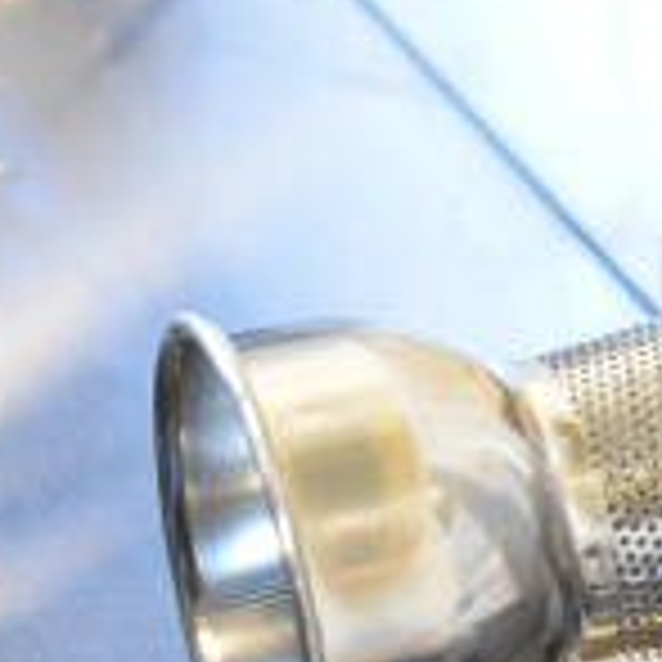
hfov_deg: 11.8
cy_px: 92
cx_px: 1162
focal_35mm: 138
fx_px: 2986
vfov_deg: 12.6
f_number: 4.5
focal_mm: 26
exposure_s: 1/80
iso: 1600
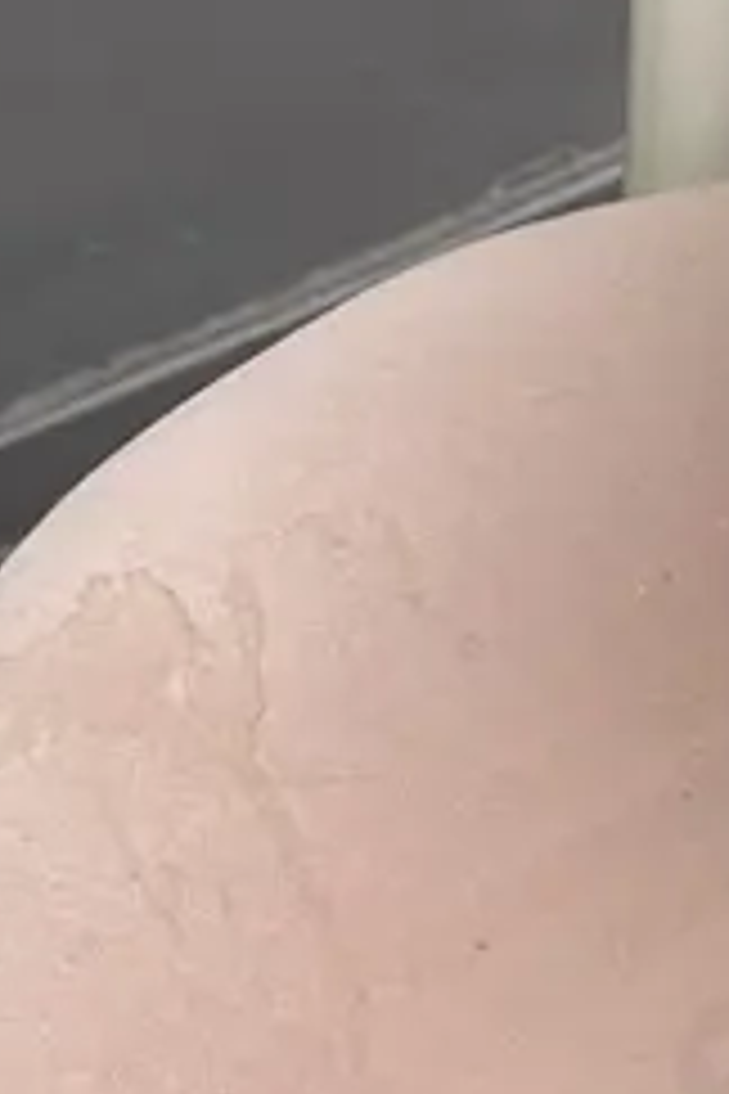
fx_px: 3189
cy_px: 1121
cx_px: 720
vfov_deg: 18.9
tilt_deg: -55.9
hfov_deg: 12.9
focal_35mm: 105
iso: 160
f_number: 1.78
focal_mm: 6.86
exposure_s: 1/50
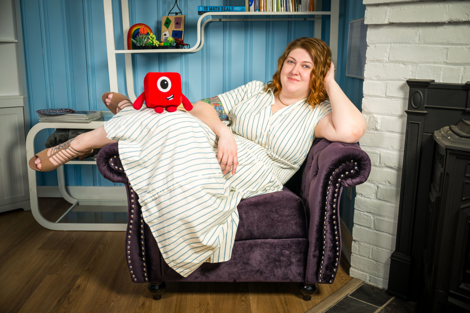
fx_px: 457
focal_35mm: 35
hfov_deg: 54.4
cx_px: 235
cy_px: 156
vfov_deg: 37.9
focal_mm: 35
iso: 220
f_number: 2.8
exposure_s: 1/160
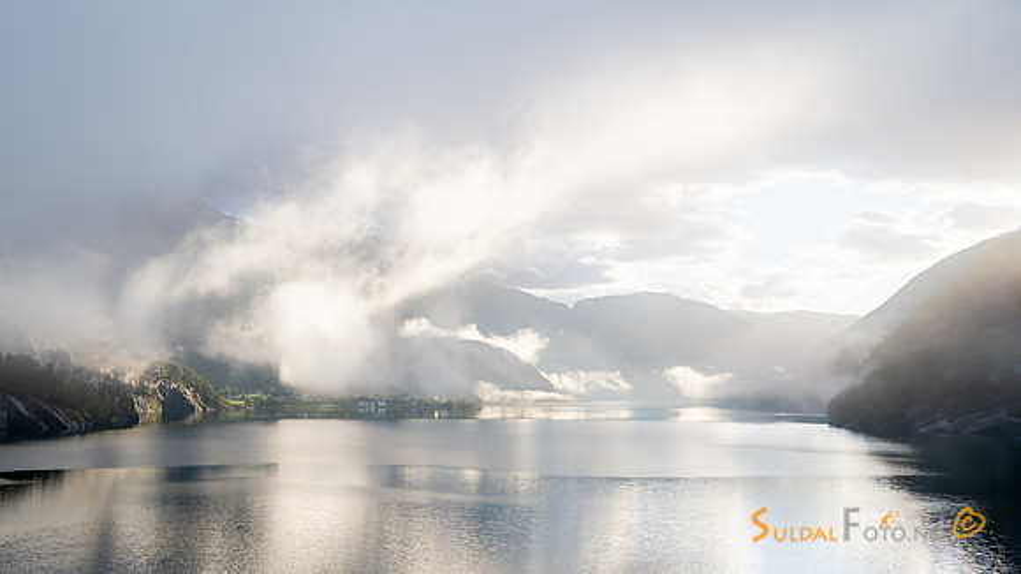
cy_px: 275
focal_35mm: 40
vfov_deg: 29.5
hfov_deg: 50.0
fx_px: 1092
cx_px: 442
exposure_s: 1/400
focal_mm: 33.5
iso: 64
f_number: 5.6
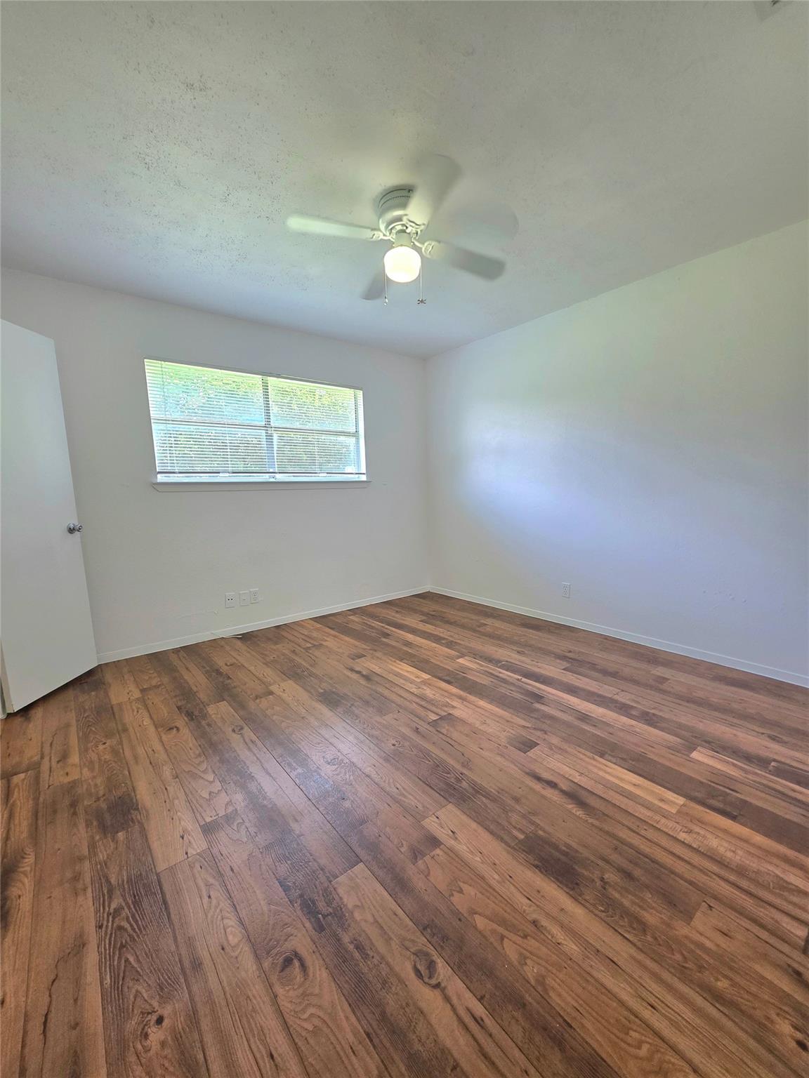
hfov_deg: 89.9
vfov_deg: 106.2
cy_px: 539
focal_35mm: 13
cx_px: 404
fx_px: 405
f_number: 1.9
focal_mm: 2.2
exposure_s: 1/120
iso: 80
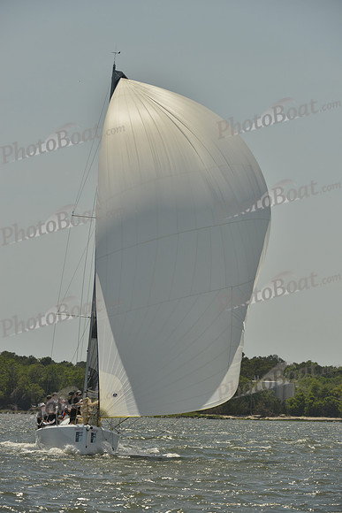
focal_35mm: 240
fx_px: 3418
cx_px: 171
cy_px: 256
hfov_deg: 5.7
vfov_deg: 8.6
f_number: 10
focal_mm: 240
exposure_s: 1/1600
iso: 280
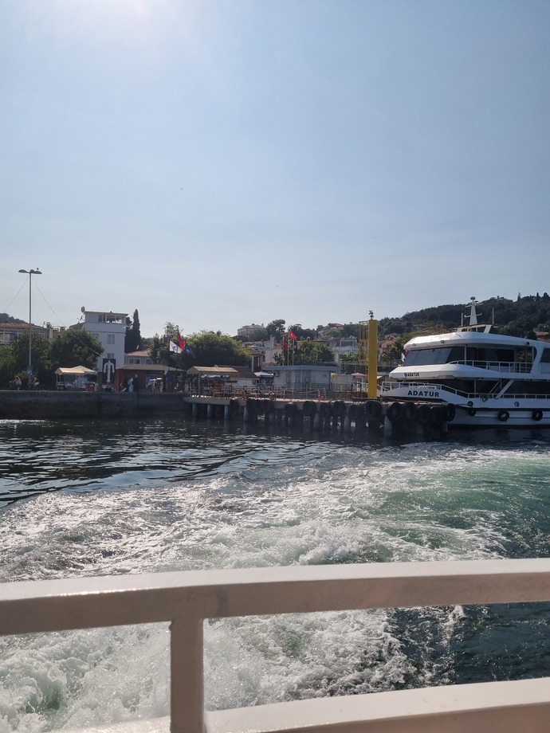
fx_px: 551
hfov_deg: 53.1
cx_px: 275
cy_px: 366
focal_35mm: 26
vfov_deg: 67.3
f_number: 1.8
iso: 50
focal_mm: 5.4
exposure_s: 1/9440
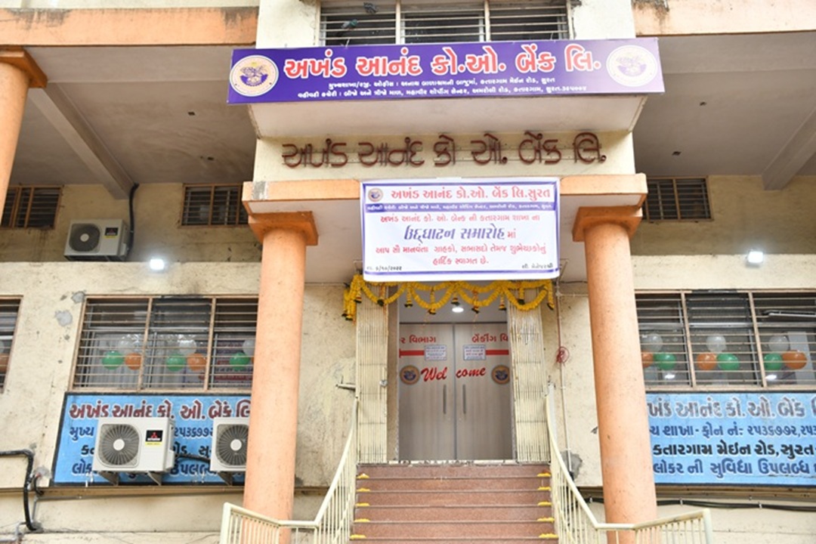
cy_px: 272
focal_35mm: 34
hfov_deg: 55.1
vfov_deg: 38.4
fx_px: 782
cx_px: 408
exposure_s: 1/125
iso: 250
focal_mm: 23
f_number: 3.8
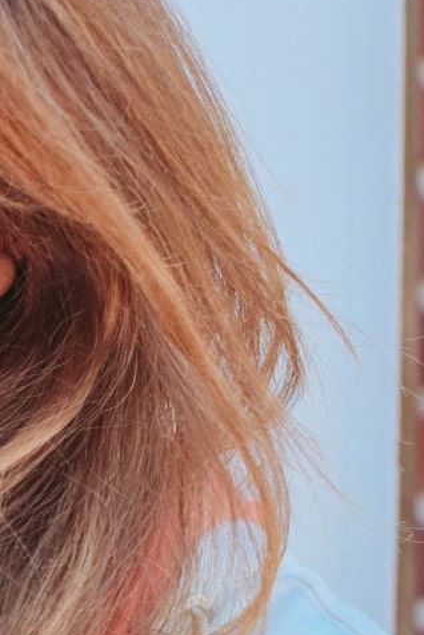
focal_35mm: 283
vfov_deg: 7.2
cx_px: -352
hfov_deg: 4.8
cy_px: 690
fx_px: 4999
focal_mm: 50
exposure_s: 1/640
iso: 200
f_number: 2.8
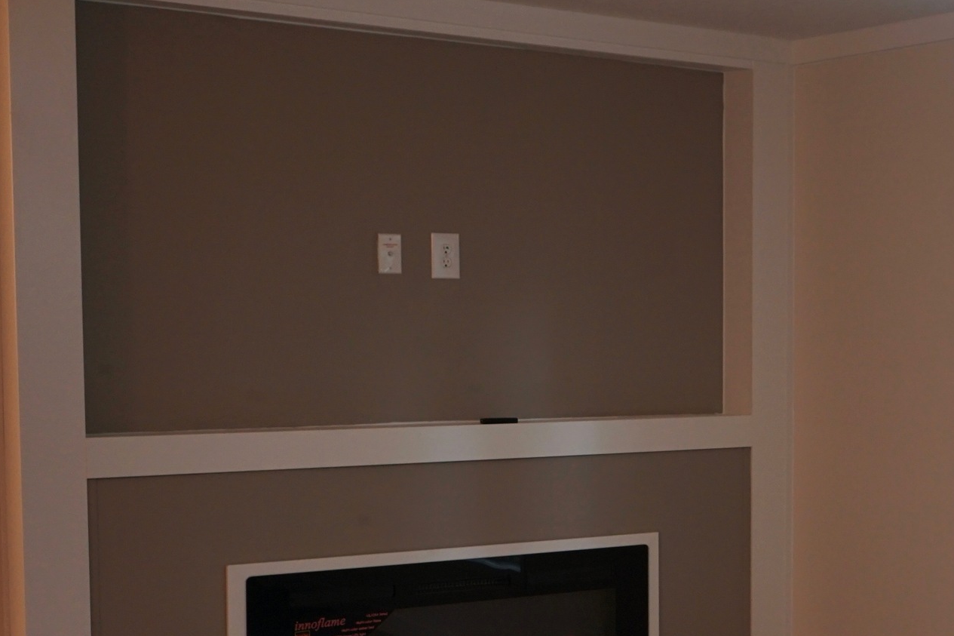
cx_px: 956
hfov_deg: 27.9
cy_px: 451
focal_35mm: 68
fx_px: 1802
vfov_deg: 19.9
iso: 400
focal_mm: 28
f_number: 3.5
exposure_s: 1/60
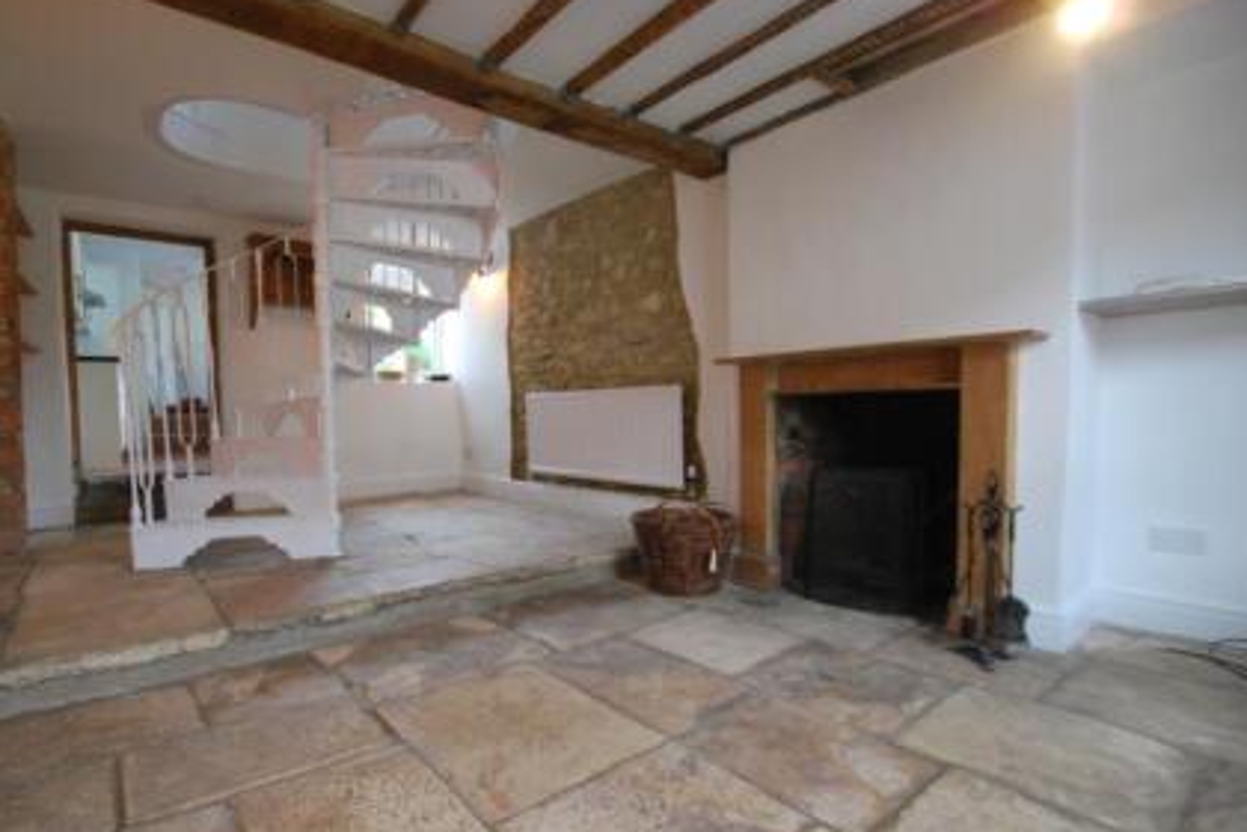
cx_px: 561
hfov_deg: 93.0
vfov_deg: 70.3
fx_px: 589
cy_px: 456
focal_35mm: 17
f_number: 3.5
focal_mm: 10
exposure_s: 1/40
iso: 800
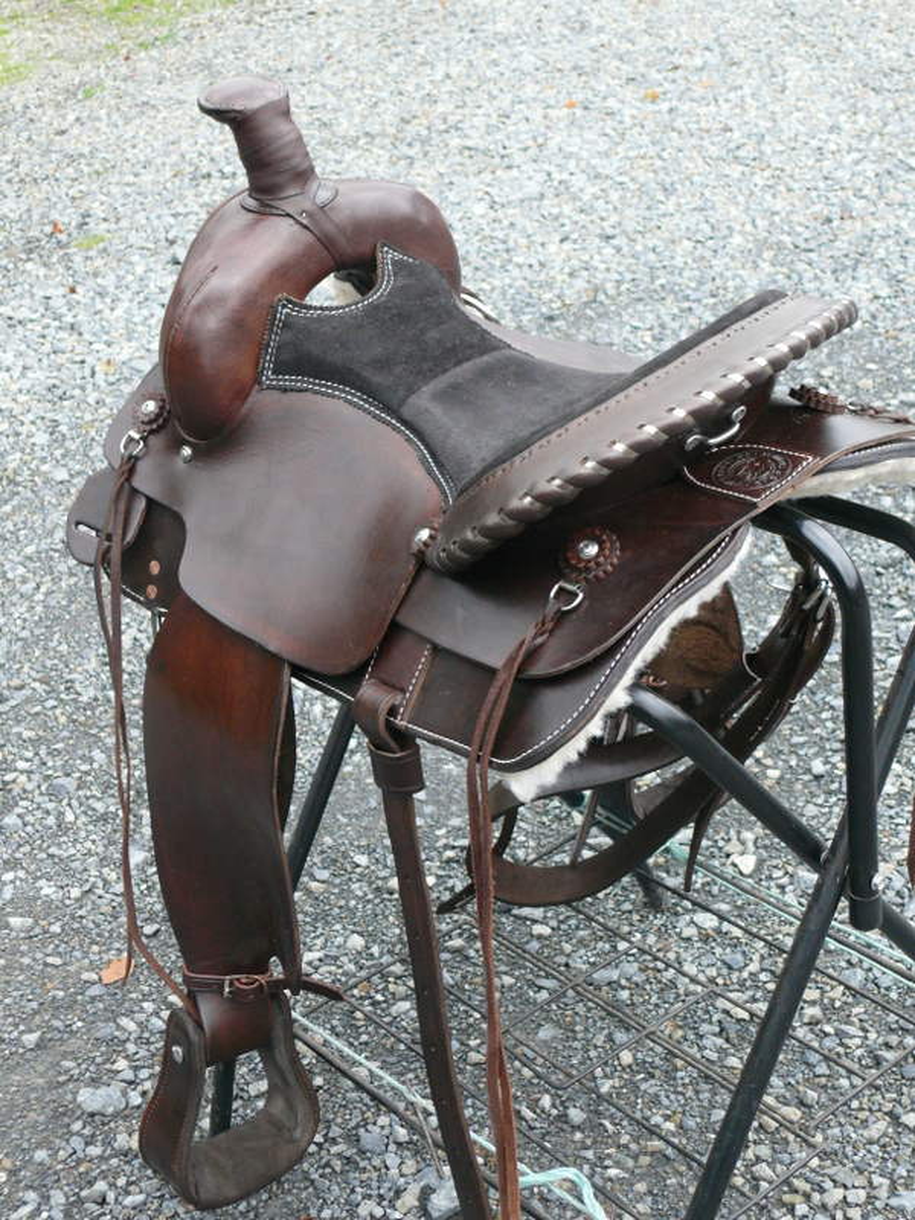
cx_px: 458
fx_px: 1938
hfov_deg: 26.6
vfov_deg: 34.9
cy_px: 610
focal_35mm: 55
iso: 250
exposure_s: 1/125
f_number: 3.2
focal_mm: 11
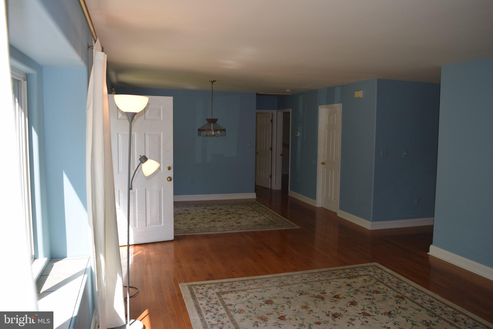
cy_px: 164
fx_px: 370
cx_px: 246
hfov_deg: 67.4
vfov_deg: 47.9
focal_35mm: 27
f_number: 5.6
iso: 110
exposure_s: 1/125
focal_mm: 18
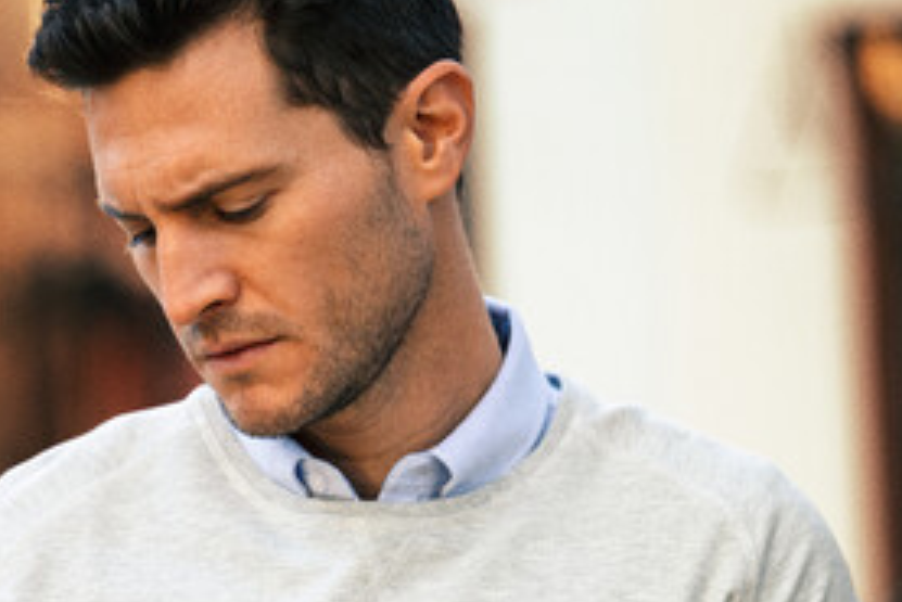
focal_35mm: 259
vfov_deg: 5.3
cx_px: 184
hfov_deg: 7.9
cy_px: 558
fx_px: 6492
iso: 400
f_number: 2.8
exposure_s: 1/250
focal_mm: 120
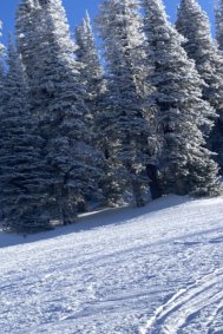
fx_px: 733
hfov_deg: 15.5
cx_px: -142
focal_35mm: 79
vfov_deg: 25.0
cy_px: 44
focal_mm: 3.99
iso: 20
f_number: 1.8
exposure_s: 1/1600
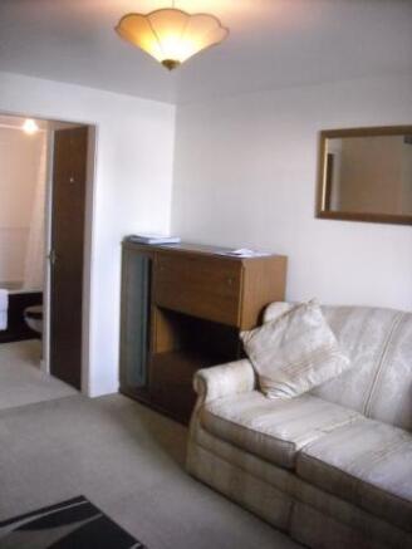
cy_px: 274
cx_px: 206
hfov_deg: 40.7
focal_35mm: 35
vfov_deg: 52.6
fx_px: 555
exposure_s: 1/148
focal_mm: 5.7
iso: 800
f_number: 2.8
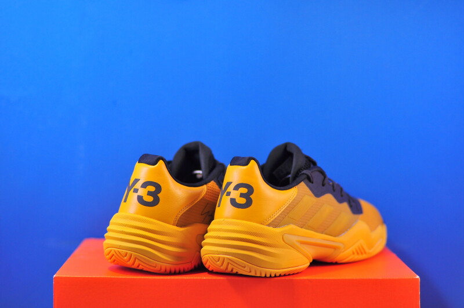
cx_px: 232
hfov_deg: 27.0
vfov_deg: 18.1
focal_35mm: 75
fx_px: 965
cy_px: 154
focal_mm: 50
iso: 250
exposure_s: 1/320
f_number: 2
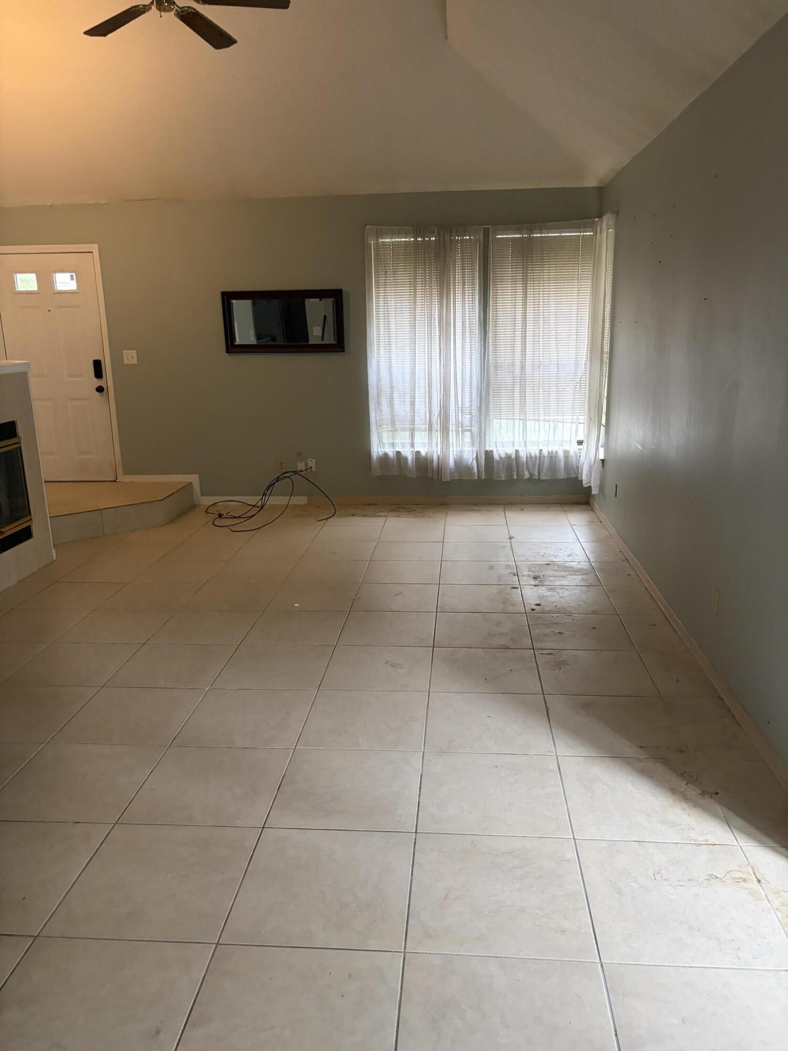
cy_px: 526
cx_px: 394
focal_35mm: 26
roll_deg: +2.4
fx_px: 789
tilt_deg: -15.2
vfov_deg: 67.3
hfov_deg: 53.1
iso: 320
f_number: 1.6
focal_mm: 5.96
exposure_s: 1/60
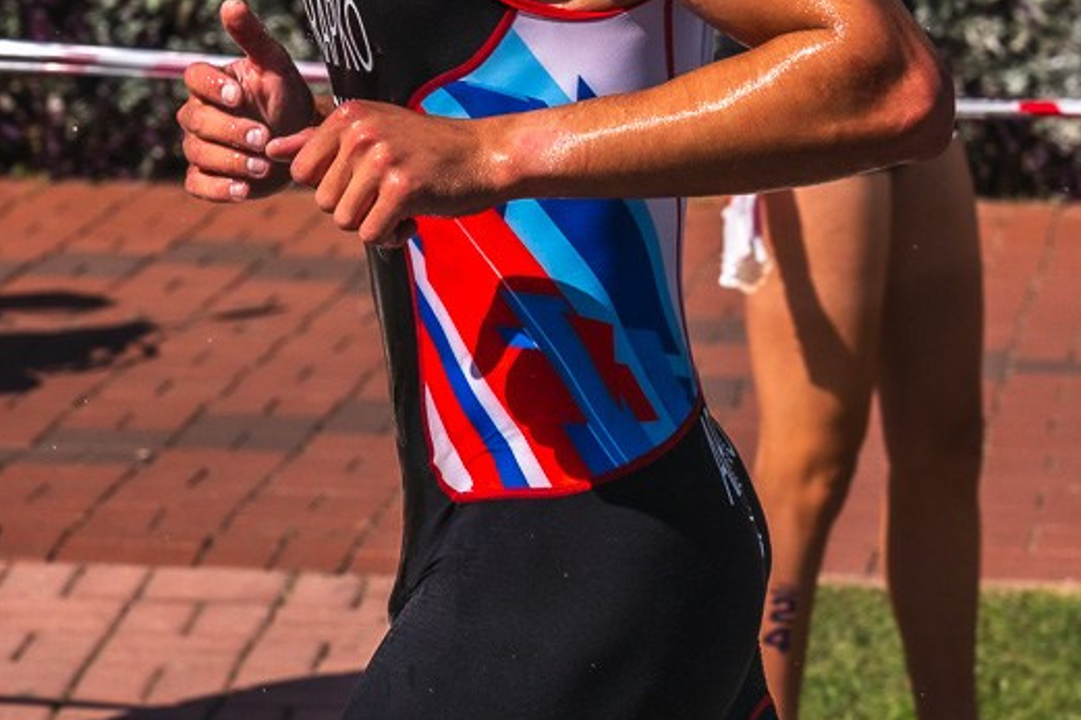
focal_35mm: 236
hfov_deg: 8.7
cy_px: 51
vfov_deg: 5.8
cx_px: 355
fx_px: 7084
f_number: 8
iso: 250
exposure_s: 1/2000
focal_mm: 96
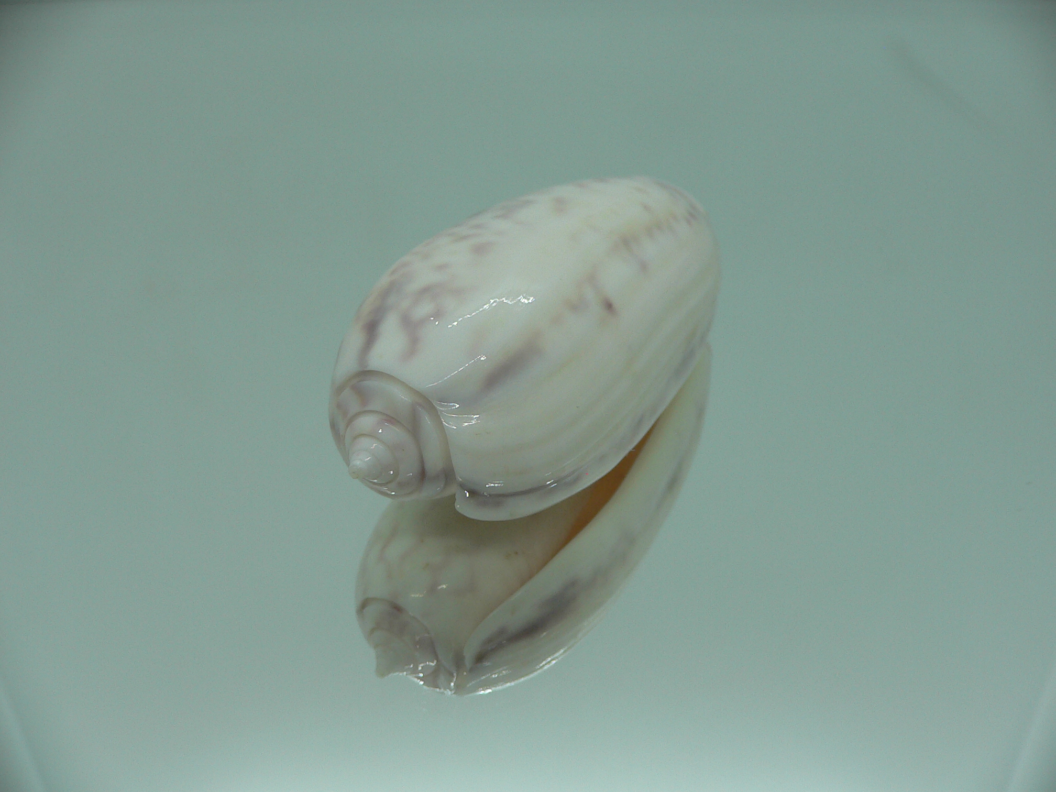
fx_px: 1068
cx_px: 528
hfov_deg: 52.6
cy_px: 396
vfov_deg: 40.7
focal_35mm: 35
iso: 80
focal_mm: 4.6
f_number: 2.8
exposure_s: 1/60
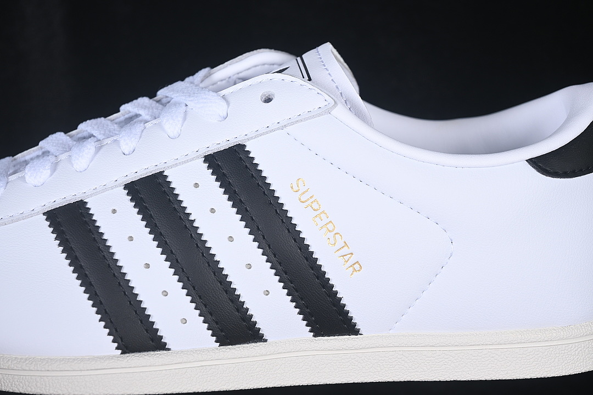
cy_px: 198
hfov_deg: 27.0
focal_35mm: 75
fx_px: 1235
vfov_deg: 18.2
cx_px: 296
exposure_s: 1/80
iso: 160
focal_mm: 50
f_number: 7.1
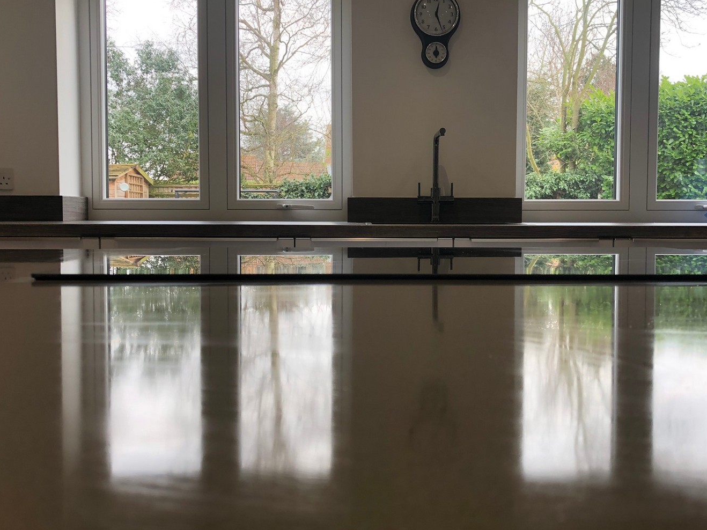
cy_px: 244
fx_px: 694
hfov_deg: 54.0
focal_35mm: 34
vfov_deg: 41.7
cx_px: 366
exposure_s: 1/120
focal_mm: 4
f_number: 1.8
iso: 64
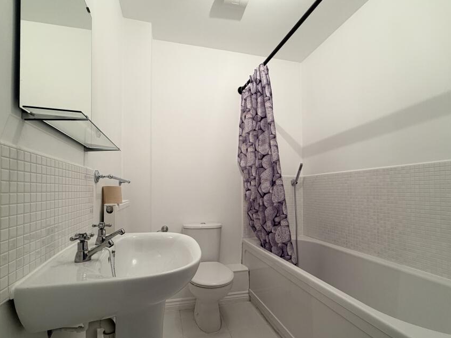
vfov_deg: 74.5
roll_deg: +0.2
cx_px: 217
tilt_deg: +1.1
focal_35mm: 17
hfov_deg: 91.0
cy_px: 187
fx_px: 221
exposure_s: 1/100
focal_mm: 2.22
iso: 160
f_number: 2.2
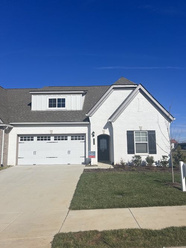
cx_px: 93
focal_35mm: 26
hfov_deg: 53.0
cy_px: 124
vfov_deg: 67.3
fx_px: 186
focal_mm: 5.7
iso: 50
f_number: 1.5
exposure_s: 1/11364
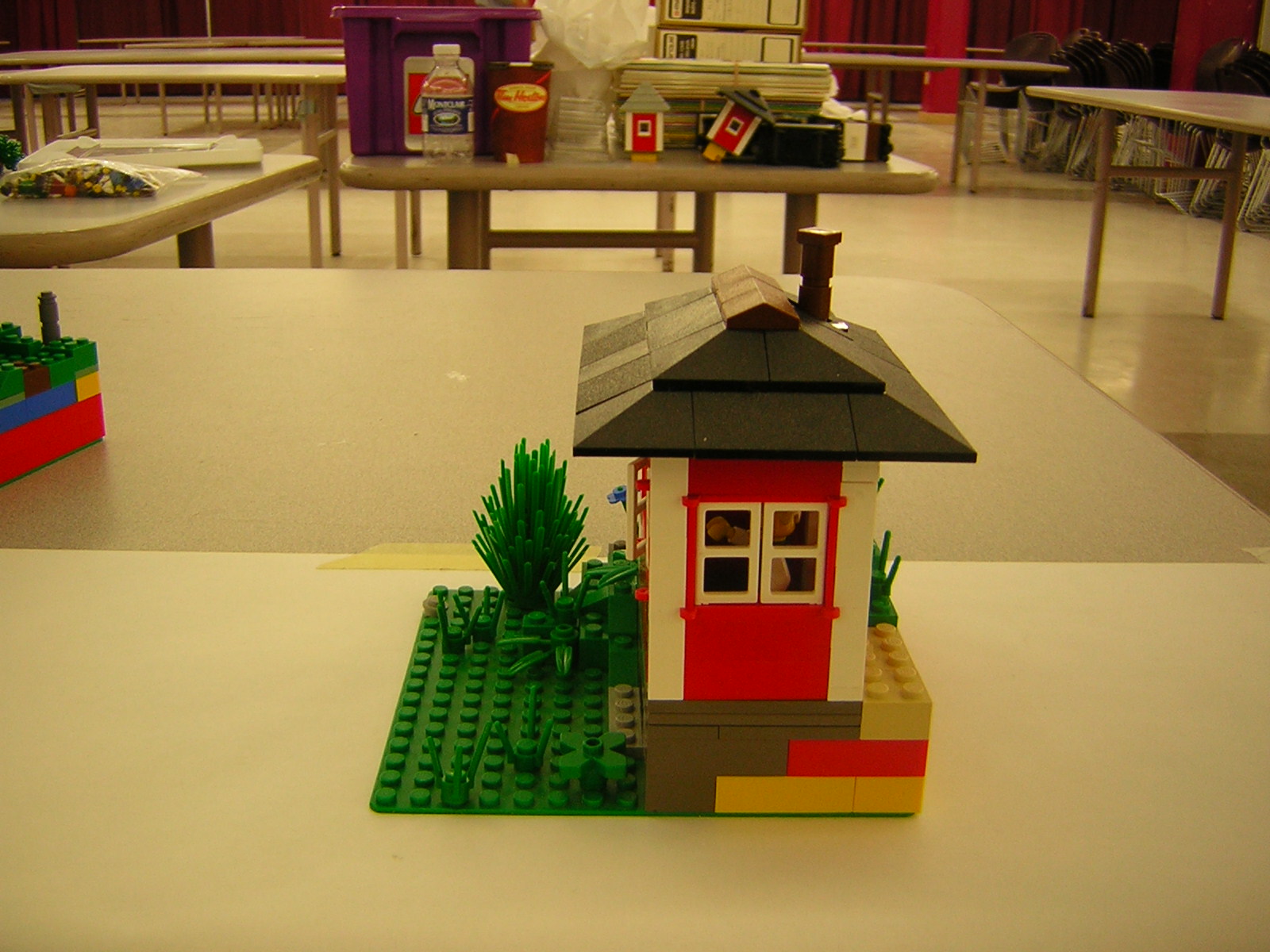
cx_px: 635
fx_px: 1321
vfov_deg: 39.7
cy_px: 476
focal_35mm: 36
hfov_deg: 51.4
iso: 50
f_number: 2.6
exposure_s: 1/7.2
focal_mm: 4.7
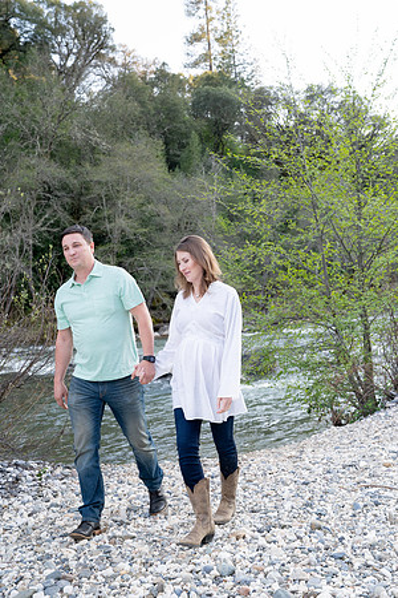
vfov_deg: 41.9
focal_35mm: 47
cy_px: 299
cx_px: 199
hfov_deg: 28.6
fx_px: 779
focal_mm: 47
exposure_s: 1/250
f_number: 5
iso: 800
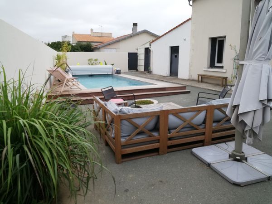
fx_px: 204
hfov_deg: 67.3
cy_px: 102
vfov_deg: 53.1
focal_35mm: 26
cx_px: 136
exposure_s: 1/200
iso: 50
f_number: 2.2
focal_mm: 3.81
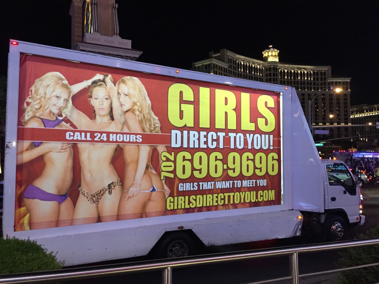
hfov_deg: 61.7
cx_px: 190
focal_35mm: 29
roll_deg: -0.5
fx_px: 318
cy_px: 142
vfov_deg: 48.2
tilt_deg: +2.0
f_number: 2.2
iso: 250
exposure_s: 1/30
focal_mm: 4.15
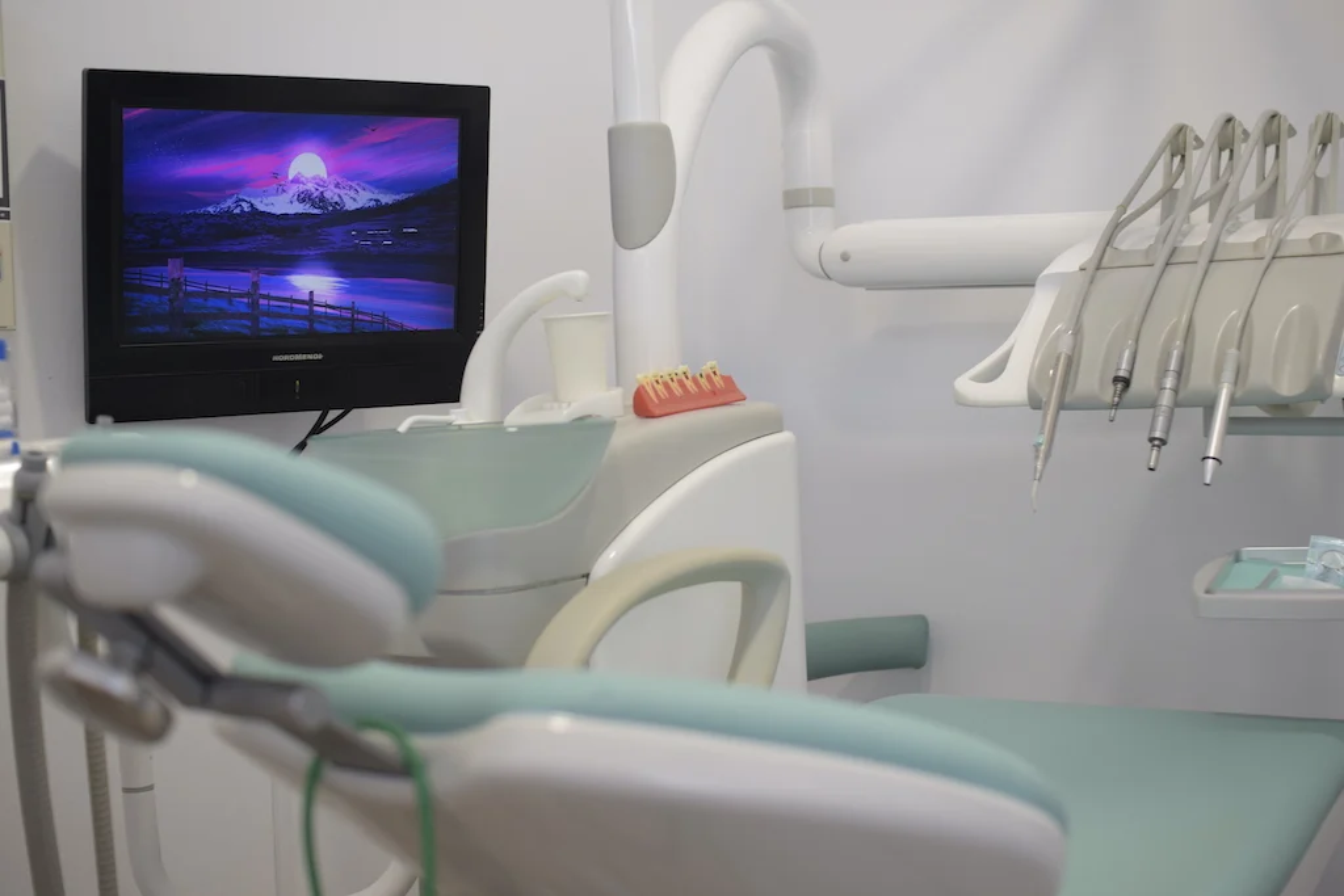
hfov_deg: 43.6
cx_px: 672
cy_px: 448
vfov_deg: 29.9
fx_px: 1680
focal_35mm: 45
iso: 100
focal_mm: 30
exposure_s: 1/50
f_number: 2.5
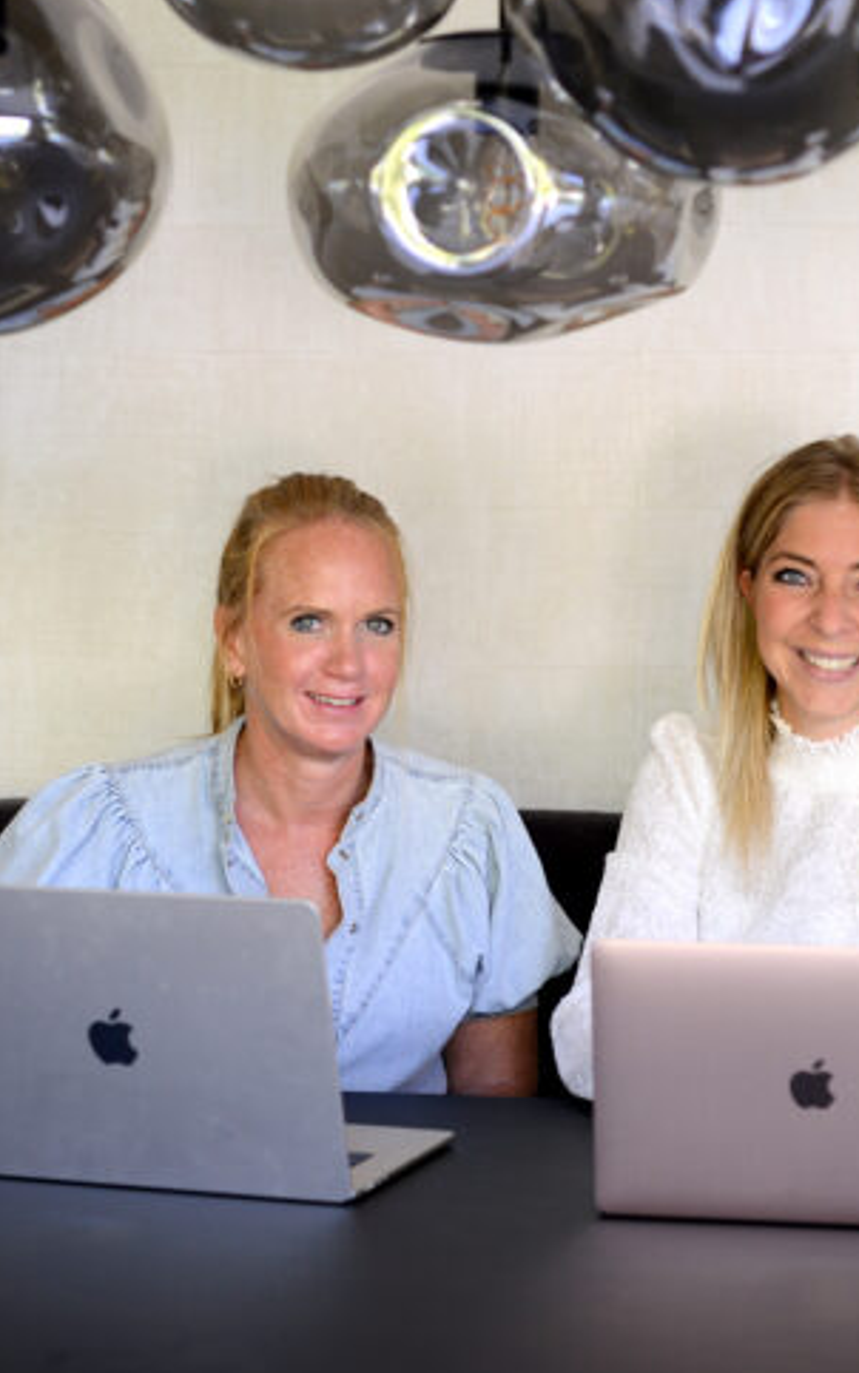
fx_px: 2734
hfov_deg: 17.8
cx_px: 560
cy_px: 667
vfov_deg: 28.2
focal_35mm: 73
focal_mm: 45
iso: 500
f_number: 2.8
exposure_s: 1/125
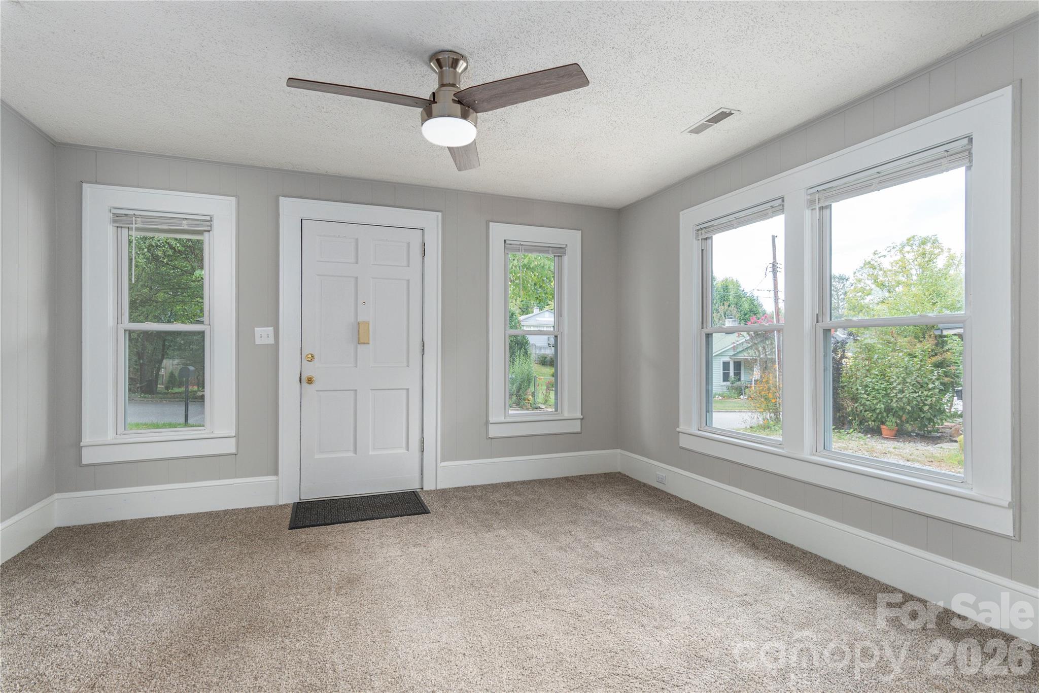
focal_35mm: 17
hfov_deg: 93.3
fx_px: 491
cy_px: 346
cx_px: 520
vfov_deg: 70.5
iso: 320
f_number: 7.1
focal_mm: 17
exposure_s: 1/80
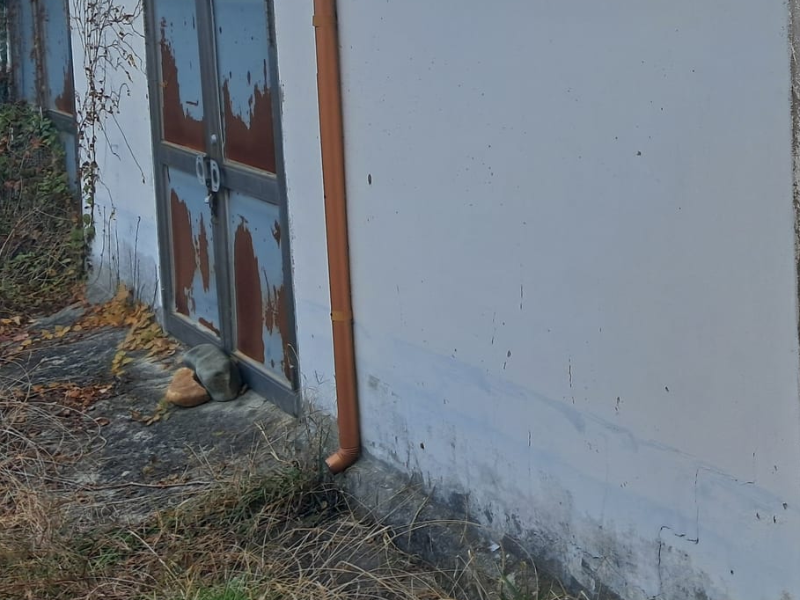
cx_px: 774
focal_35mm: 57
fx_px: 1317
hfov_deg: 31.6
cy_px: 73
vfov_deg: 25.0
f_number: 1.8
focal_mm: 4
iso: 50
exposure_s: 1/313
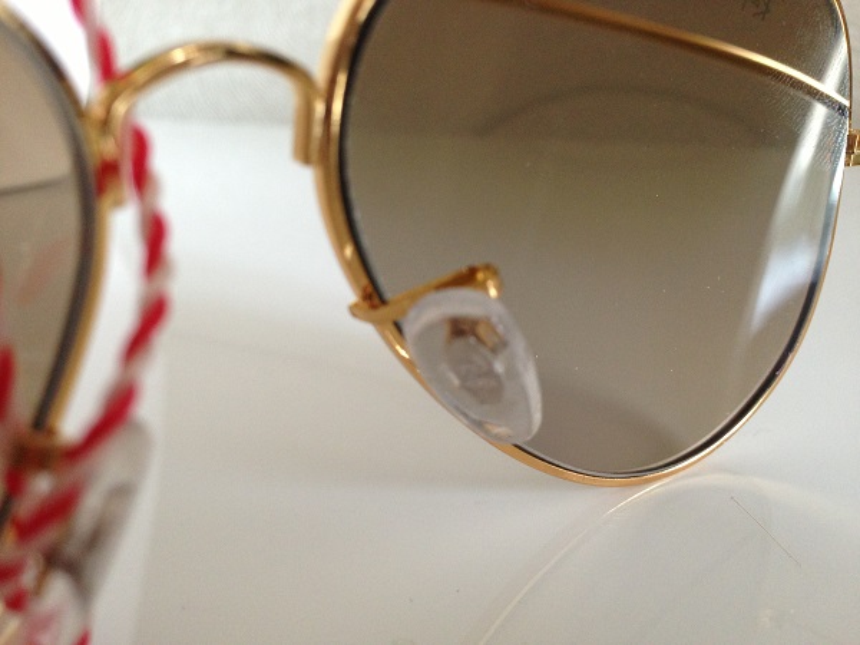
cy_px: 322
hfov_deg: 55.4
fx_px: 820
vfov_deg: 42.9
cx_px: 430
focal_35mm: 33
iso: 160
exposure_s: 1/20
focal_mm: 4.13
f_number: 2.4
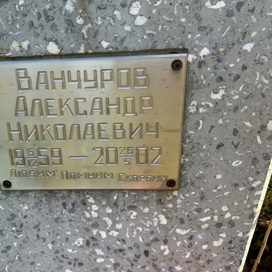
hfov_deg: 52.0
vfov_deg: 52.5
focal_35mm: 31
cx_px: 102
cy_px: 135
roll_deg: +3.0
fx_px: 276
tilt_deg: -21.6
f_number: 1.5
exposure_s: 1/797
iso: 50
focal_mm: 5.7
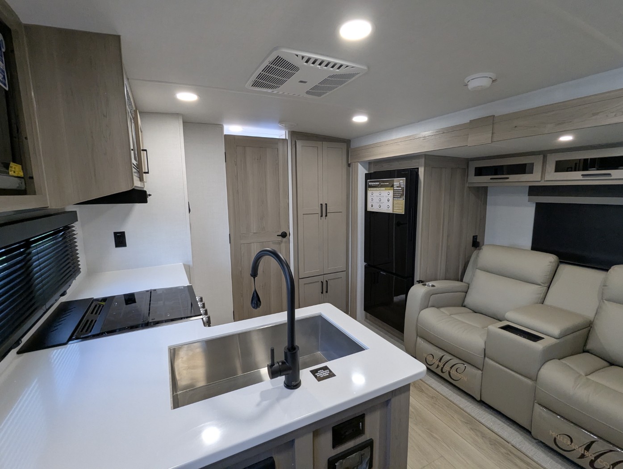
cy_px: 234
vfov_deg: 78.2
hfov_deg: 94.4
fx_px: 288
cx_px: 312
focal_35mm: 16
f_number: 2.2
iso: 232
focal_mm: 2.35
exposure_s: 1/94.1
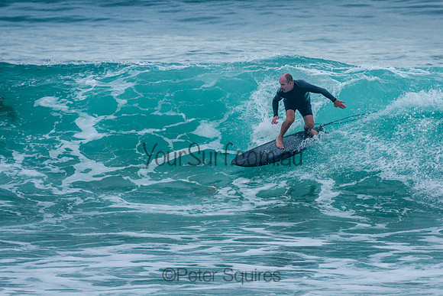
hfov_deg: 3.7
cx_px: 246
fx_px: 6774
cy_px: 114
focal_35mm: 550
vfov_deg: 2.5
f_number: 8
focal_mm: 400
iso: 500
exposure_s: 1/2000
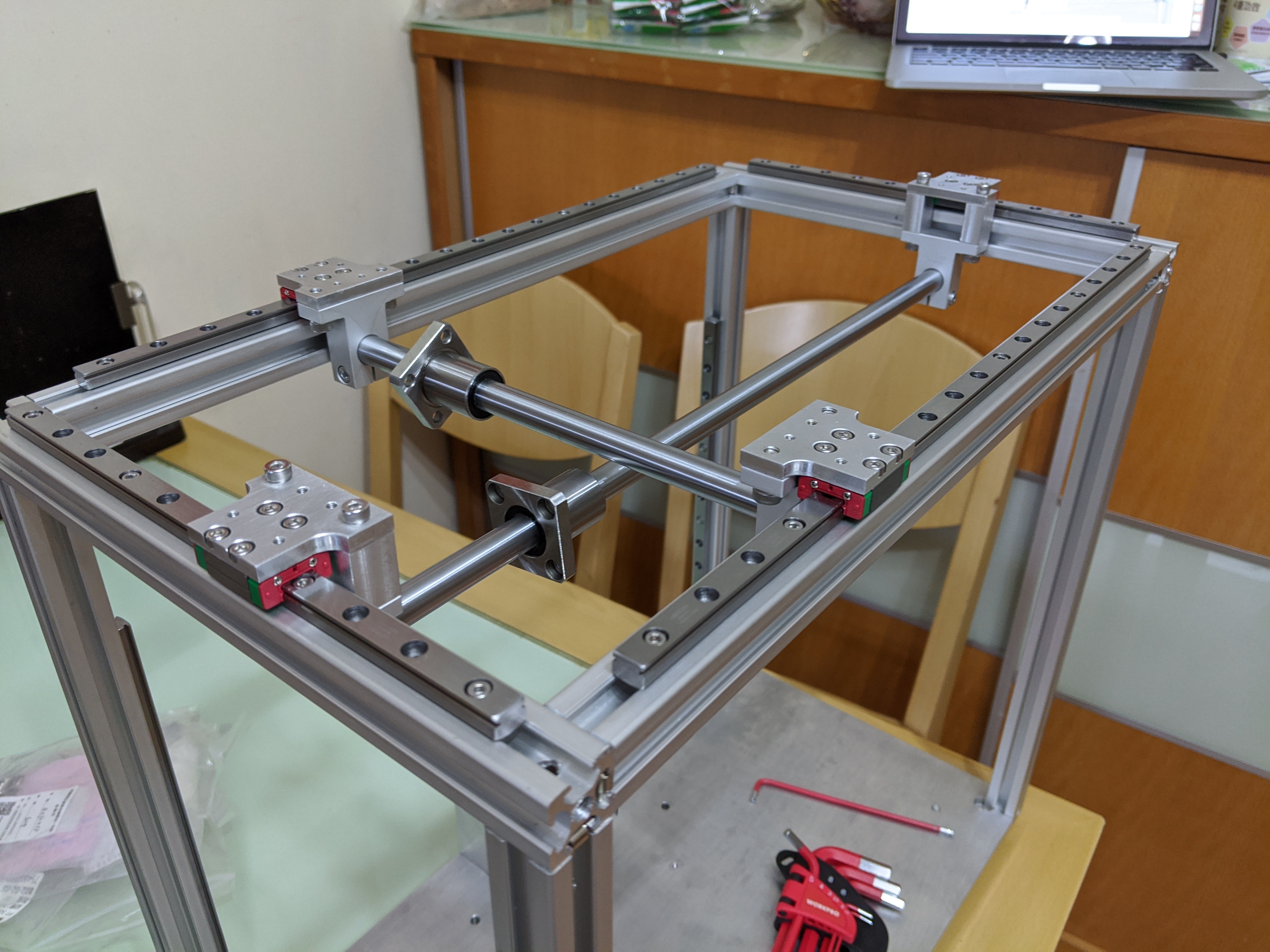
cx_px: 635
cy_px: 476
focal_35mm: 27
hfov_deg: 65.3
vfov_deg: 51.4
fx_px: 991
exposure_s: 1/25
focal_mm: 4.44
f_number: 1.8
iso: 237
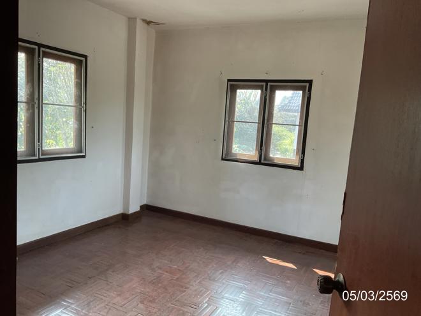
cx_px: 210
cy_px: 158
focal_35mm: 29
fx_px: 353
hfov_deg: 61.7
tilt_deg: -5.9
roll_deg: -2.4
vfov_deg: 48.2
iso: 64
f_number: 1.8
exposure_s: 1/120
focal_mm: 3
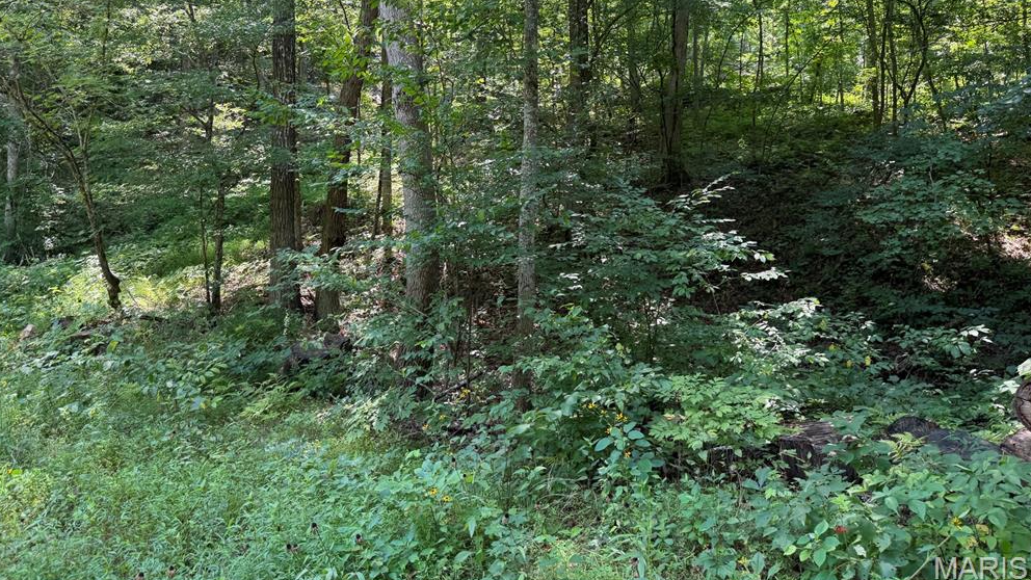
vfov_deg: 42.3
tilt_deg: +2.1
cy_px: 191
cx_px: 506
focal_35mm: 27
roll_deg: -3.3
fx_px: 738
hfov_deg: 69.9
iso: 64
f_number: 1.78
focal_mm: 6.76
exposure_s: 1/150
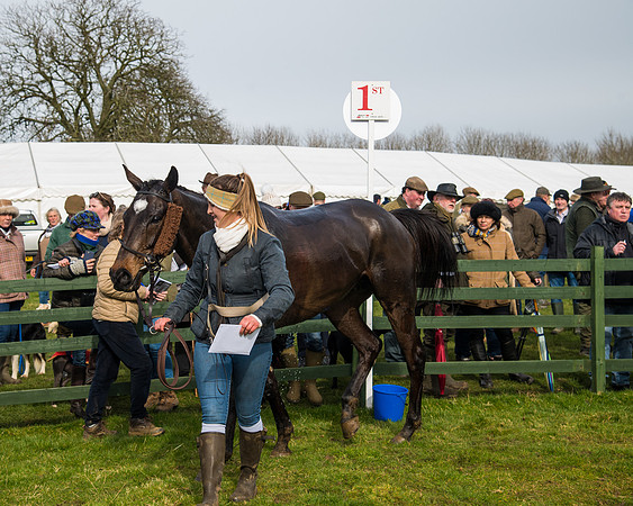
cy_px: 243
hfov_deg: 30.9
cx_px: 248
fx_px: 1143
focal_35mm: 61
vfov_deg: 25.0
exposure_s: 1/640
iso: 400
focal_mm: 52
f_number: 5
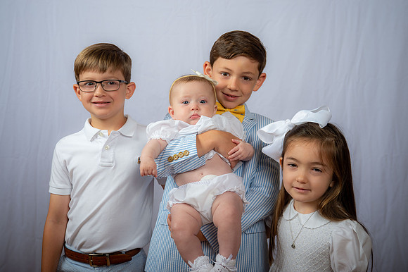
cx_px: 204
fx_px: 657
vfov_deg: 23.4
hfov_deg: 34.5
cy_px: 136
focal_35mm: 58
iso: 250
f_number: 6.3
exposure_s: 1/200
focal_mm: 58
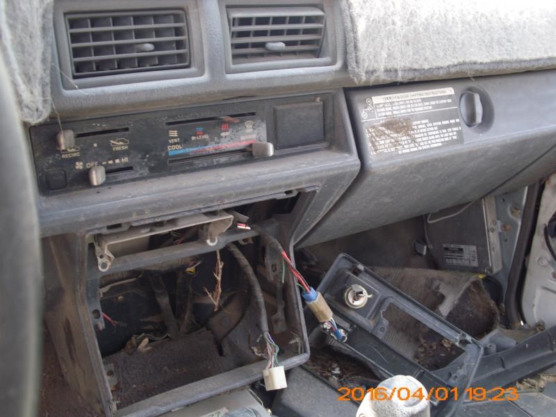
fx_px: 578
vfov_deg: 39.7
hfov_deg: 51.4
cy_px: 208
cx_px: 278
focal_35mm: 36
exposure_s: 1/50
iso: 80
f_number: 3.1
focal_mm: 6.3
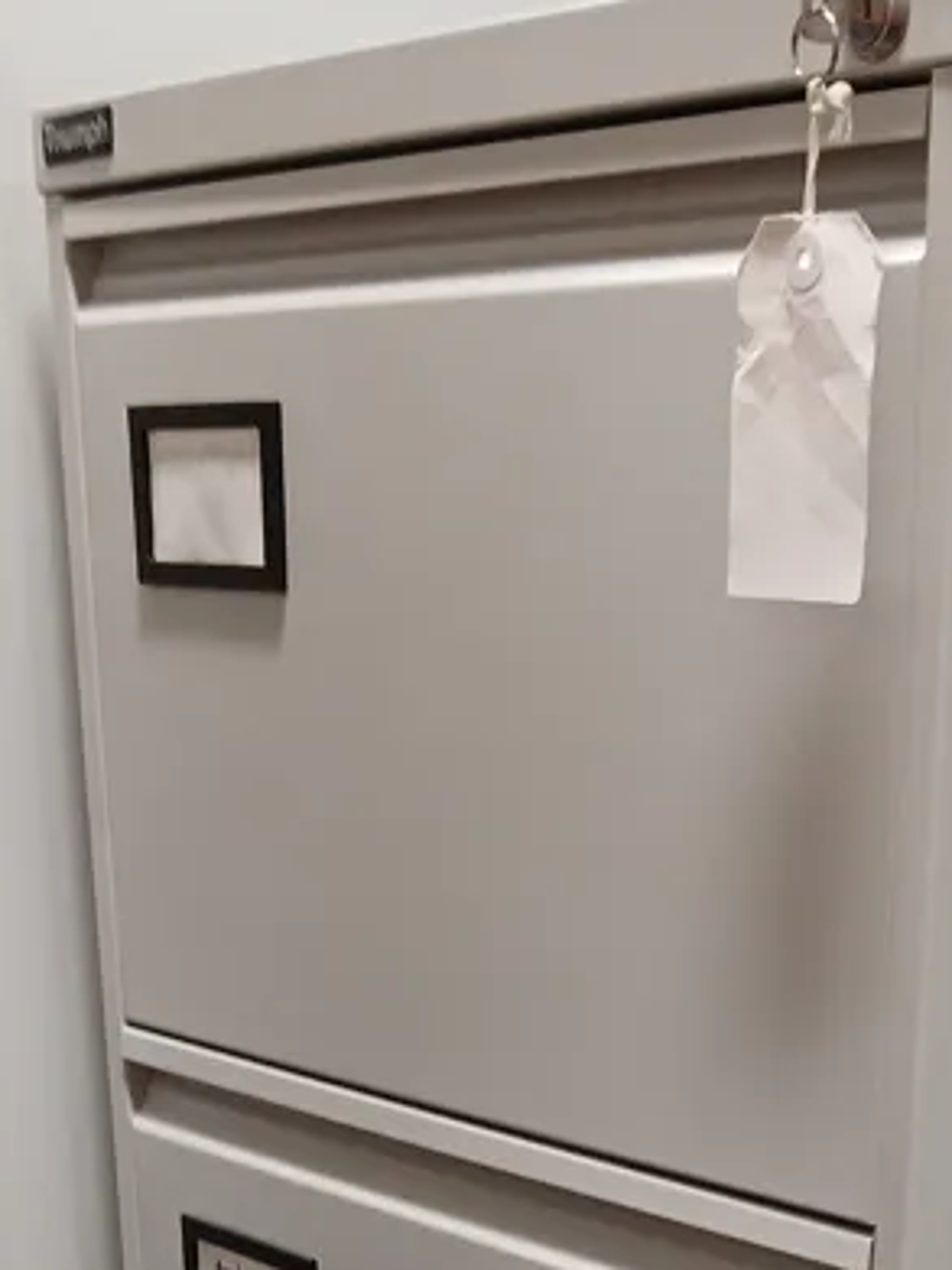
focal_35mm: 71
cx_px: 429
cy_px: 1694
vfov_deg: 23.8
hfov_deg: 20.7
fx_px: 2605
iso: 160
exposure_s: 1/50
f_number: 1.8
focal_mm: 3.98
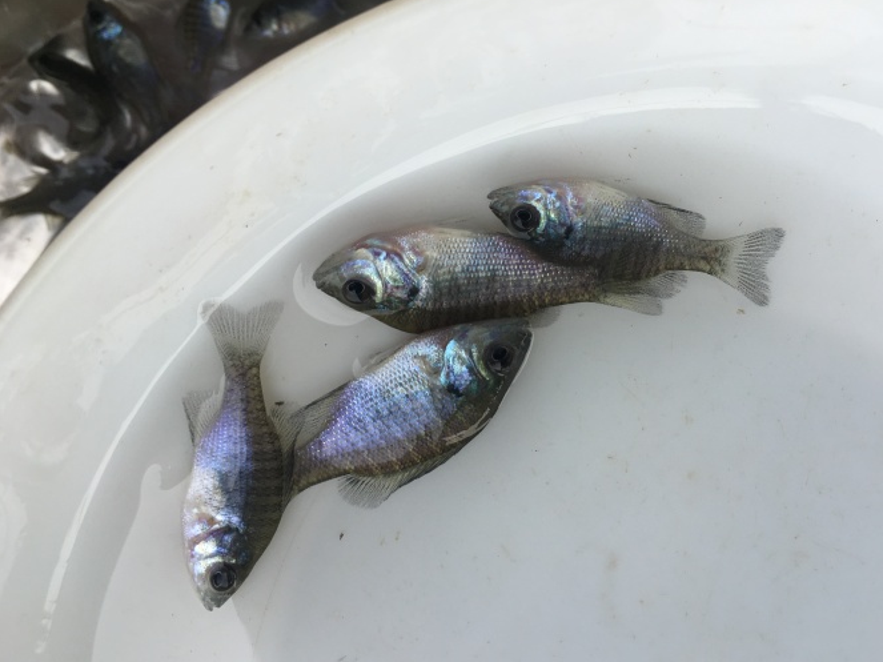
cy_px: 297
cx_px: 510
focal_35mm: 35
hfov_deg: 52.4
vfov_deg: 40.6
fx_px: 893
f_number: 2.2
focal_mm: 4.15
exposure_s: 1/739
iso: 25
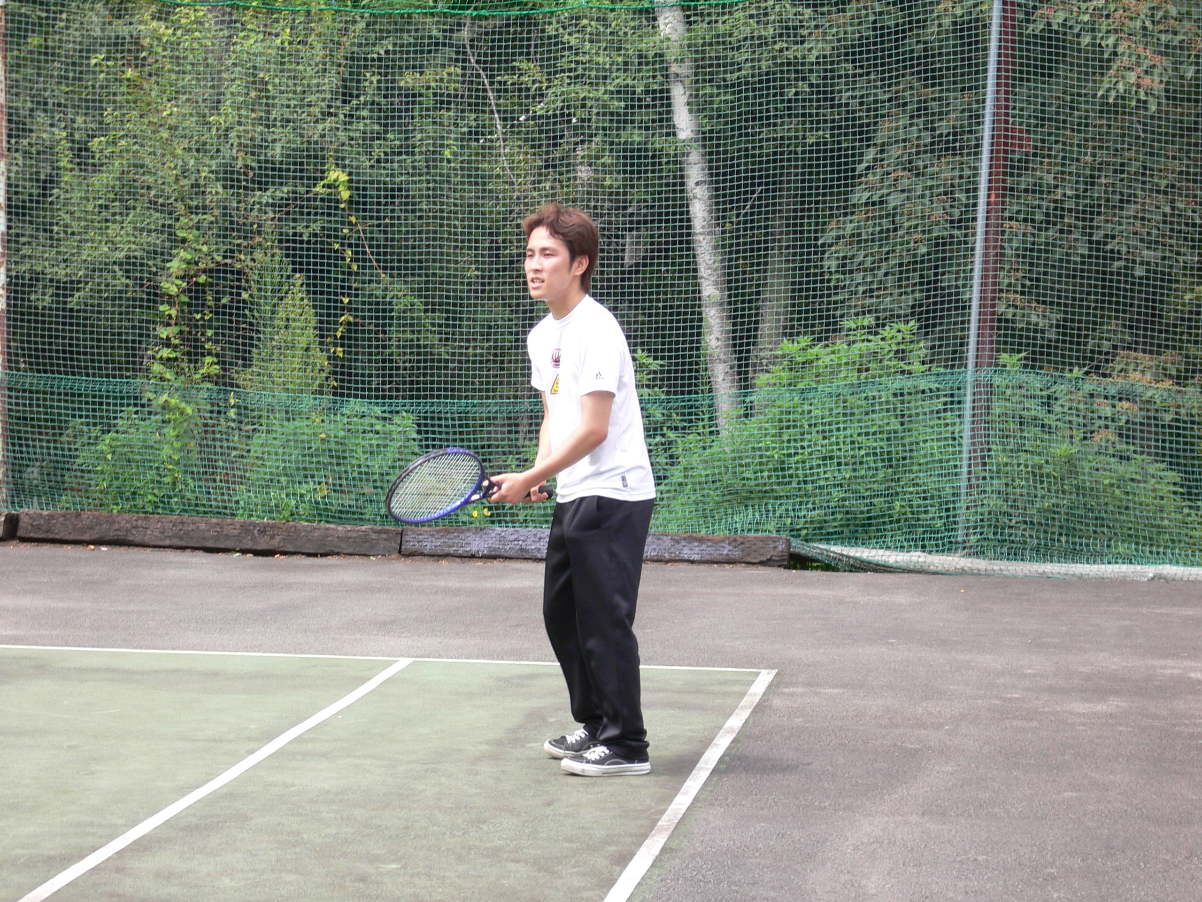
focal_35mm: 105
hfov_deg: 18.7
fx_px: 3646
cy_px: 451
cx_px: 601
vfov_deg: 14.1
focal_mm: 17.4
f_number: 5
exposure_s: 1/125
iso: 80
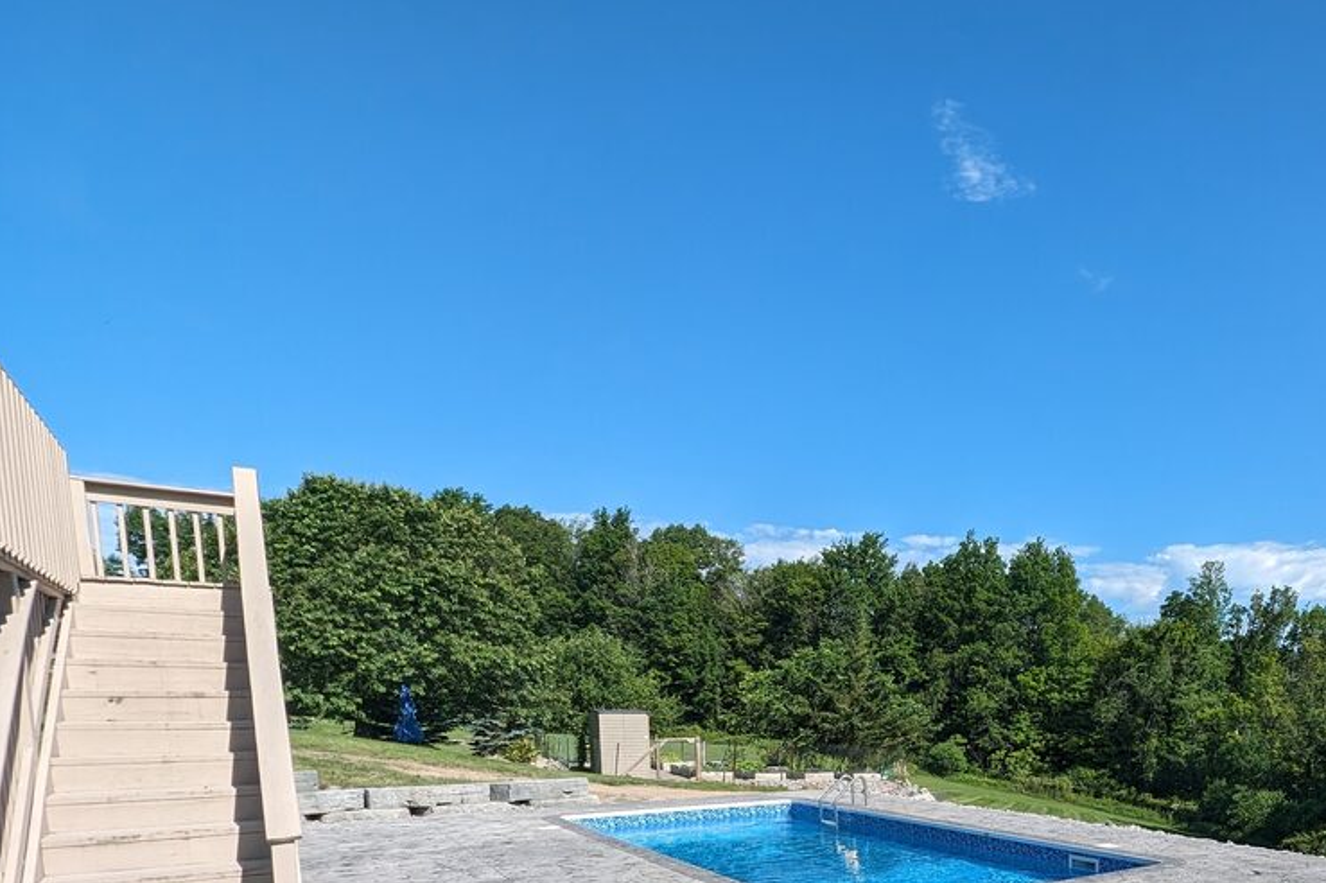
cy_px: 808
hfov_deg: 71.8
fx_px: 810
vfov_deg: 50.2
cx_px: 1032
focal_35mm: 22
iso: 47
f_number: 2.2
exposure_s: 1/1368
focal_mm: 1.95
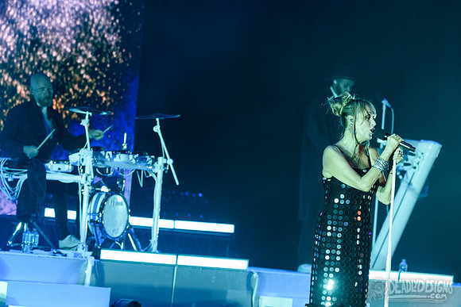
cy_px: 150
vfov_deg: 6.1
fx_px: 2868
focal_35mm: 224
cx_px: 258
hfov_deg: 9.2
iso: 4000
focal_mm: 200
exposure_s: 1/250
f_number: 5.3
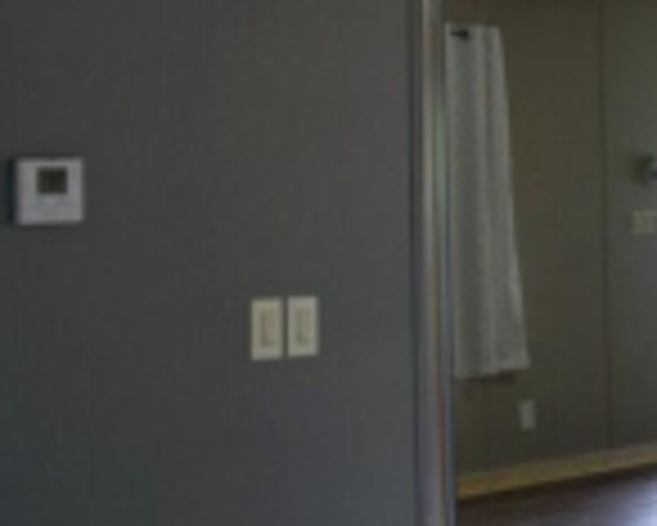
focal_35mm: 116
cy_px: 148
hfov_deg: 12.7
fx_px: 2257
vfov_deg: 13.3
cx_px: 1593
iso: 450
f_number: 4
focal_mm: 16
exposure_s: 1/60
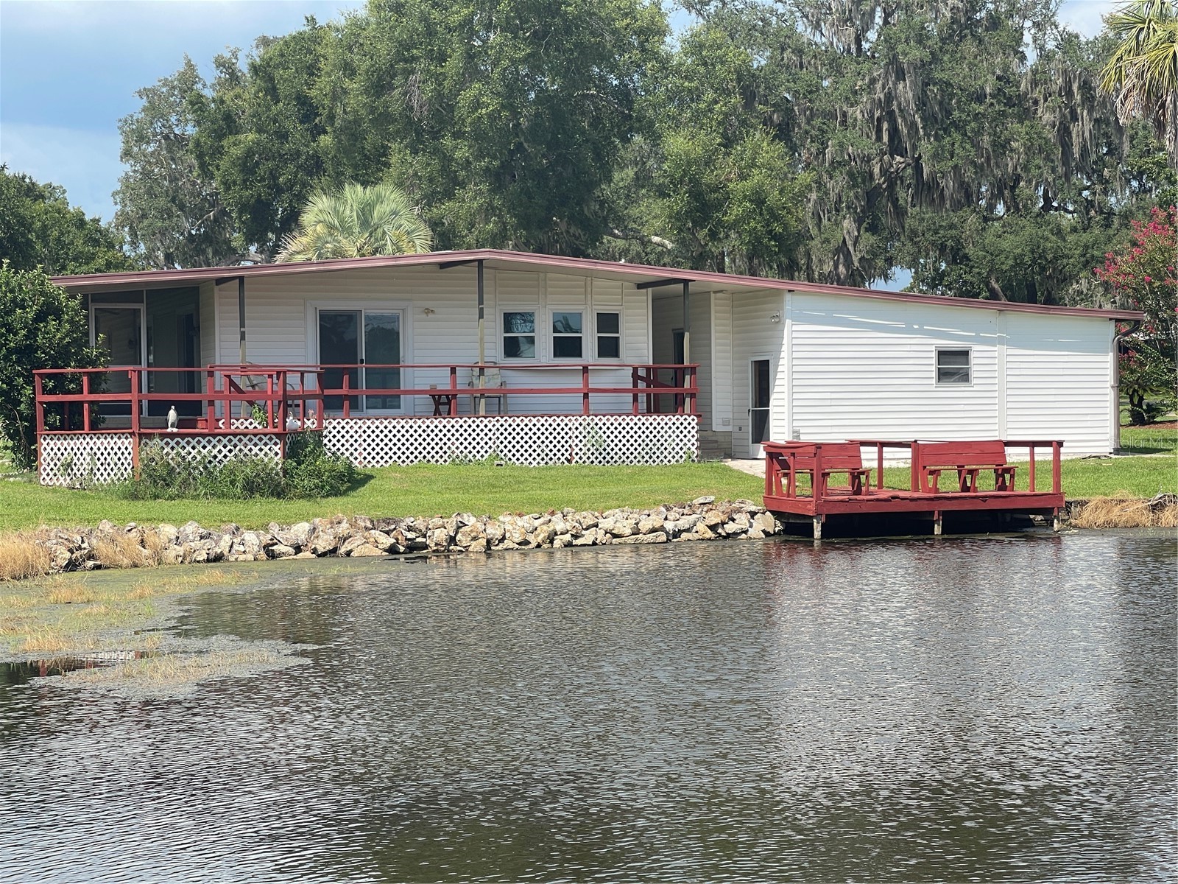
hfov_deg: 30.3
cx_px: 589
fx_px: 2178
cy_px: 442
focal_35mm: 64
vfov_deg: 22.9
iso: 20
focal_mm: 7.5
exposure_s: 1/951
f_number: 2.2
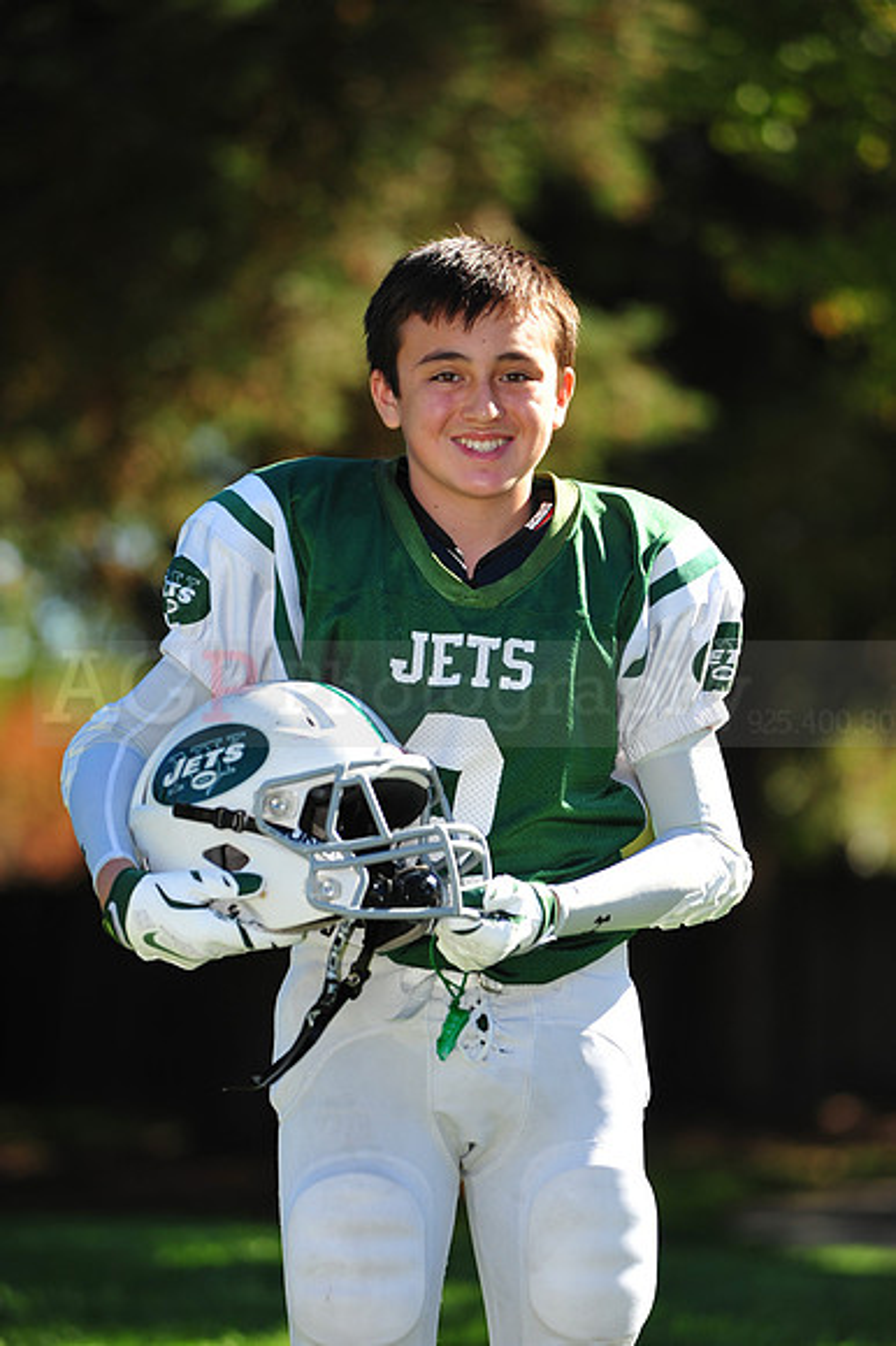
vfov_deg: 10.3
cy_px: 673
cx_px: 448
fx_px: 7475
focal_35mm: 200
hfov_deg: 6.9
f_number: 4.5
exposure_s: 1/1250
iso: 400
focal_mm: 200
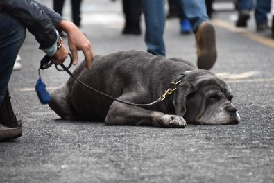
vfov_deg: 3.5
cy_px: 103
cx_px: 135
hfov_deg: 5.3
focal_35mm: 389
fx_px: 2963
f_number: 5.6
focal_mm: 300
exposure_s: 1/160
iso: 2000
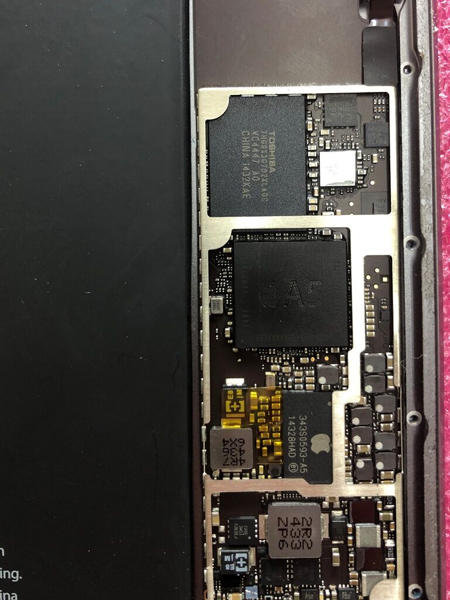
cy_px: 300
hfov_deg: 49.7
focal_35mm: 28
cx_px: 225
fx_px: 485
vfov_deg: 63.4
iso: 40
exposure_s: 1/33
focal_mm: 3.99
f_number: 1.8
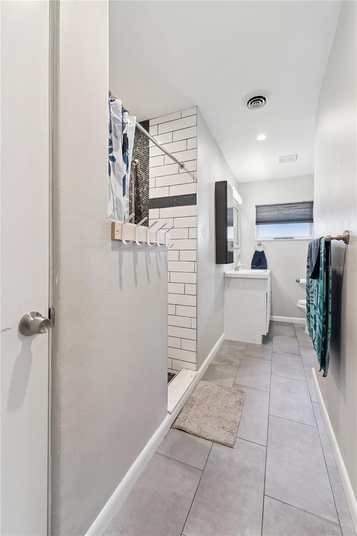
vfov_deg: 100.4
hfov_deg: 77.3
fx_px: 223
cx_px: 178
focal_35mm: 15
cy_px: 268
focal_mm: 10
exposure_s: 1/15
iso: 100
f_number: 2.8
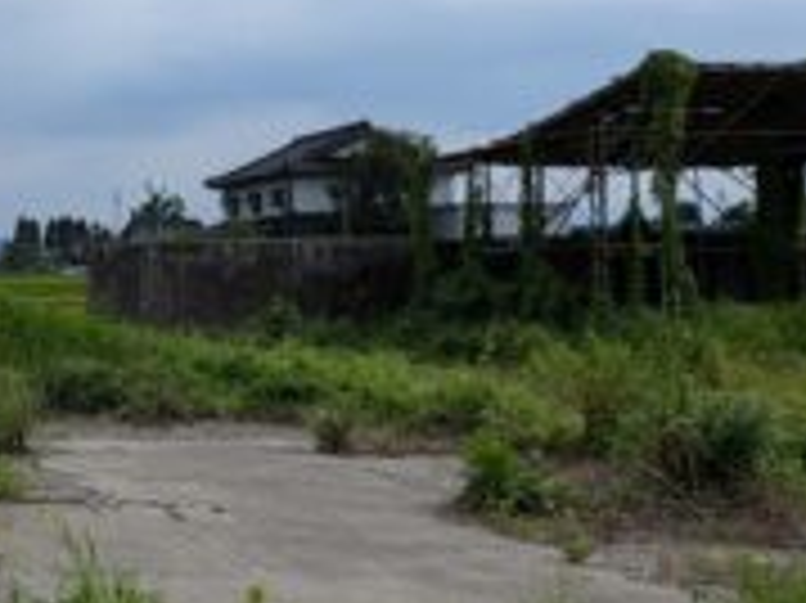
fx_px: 1559
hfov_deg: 26.6
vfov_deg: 21.9
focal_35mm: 67
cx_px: -86
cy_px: 245
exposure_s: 1/2128
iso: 28
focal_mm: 4.53
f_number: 1.7
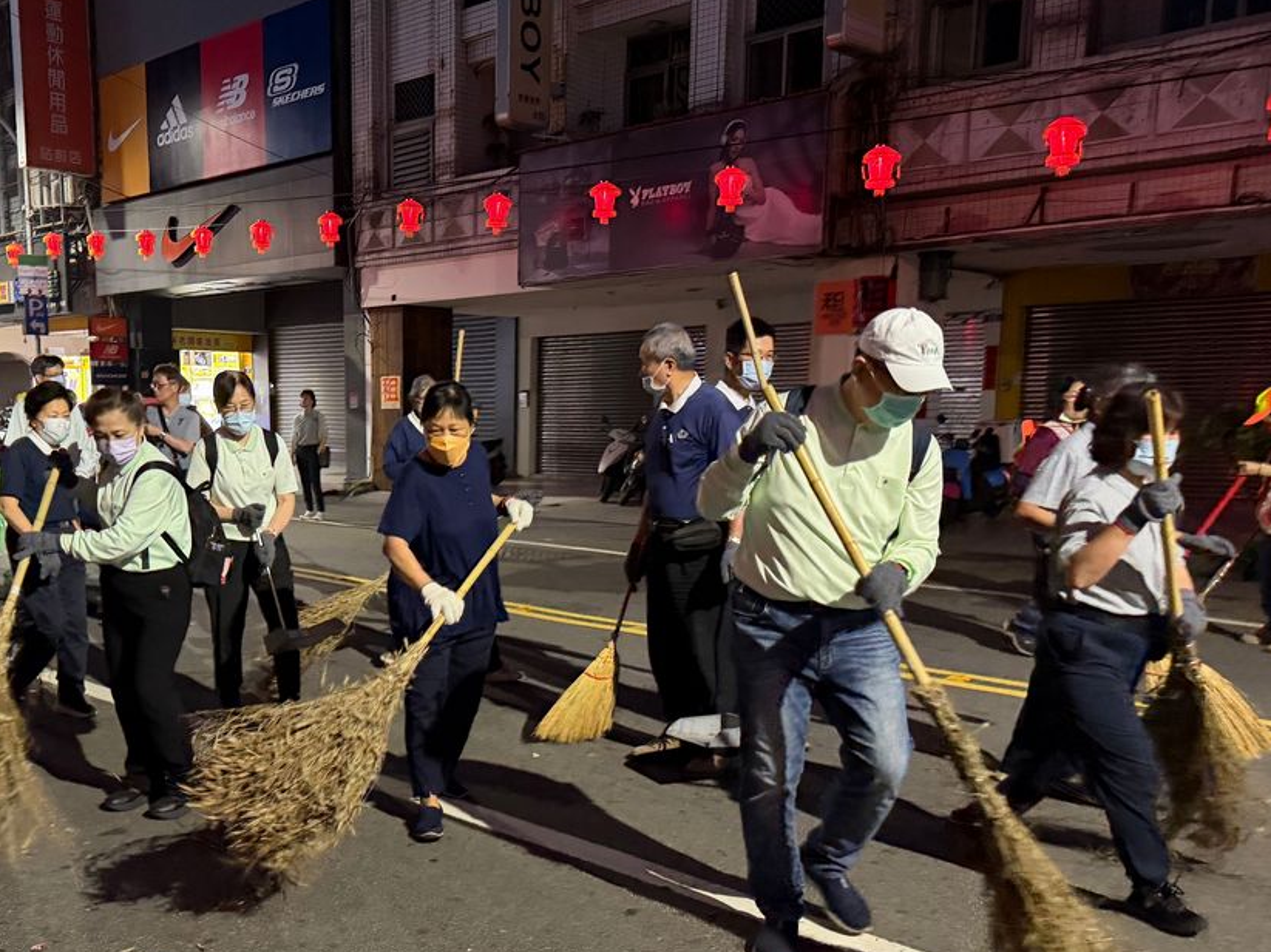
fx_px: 1285
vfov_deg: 40.1
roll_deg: +1.2
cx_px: 406
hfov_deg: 51.5
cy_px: 653
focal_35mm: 35
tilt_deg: -8.3
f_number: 1.78
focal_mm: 6.76
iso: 800
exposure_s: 1/30
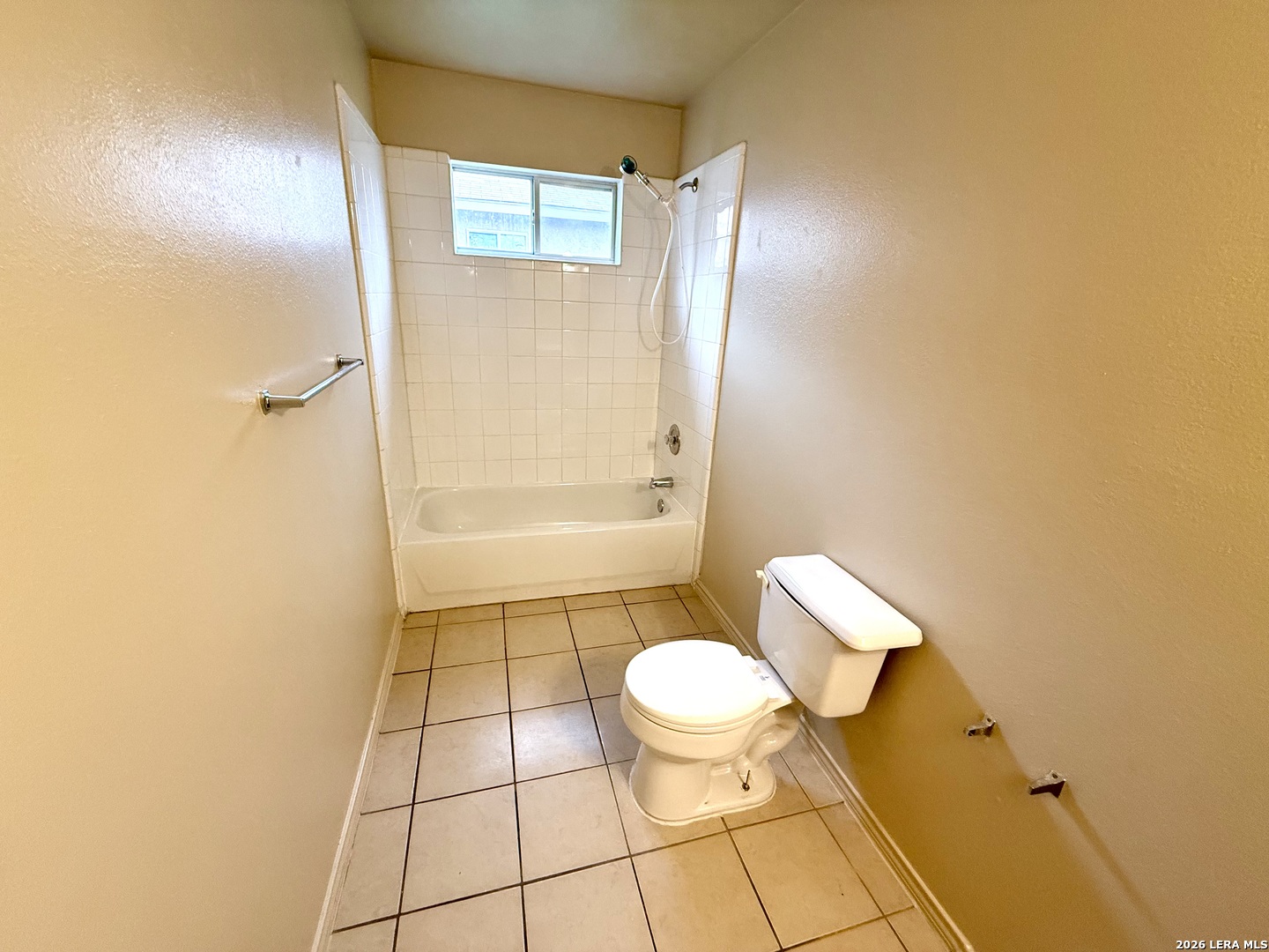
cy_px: 476
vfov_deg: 85.7
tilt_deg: -18.4
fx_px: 513
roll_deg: -3.0
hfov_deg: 102.1
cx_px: 634
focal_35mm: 14
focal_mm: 2.22
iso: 320
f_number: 2.2
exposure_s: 1/120
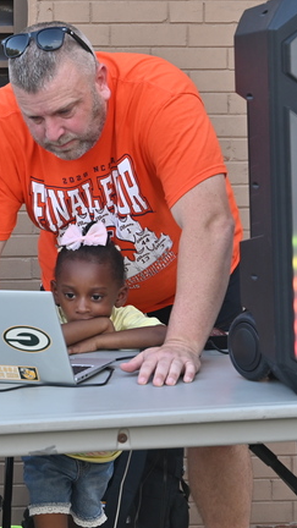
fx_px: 1806
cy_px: 219
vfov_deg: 16.6
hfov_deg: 9.3
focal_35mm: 129
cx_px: -77
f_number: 4
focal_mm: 52
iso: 250
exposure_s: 1/250
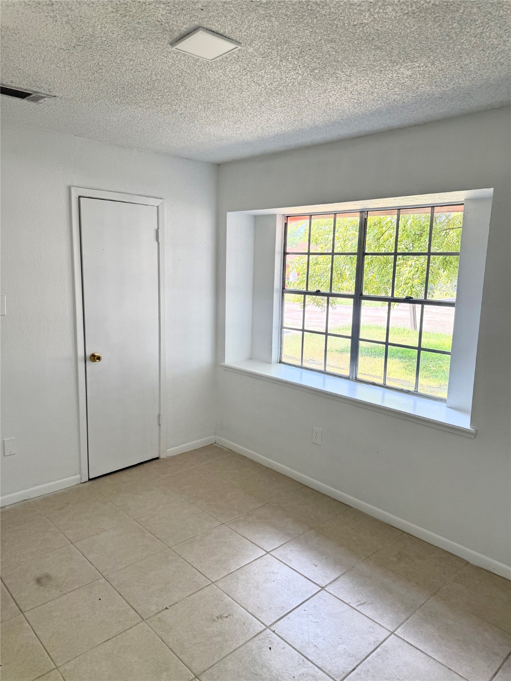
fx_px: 472
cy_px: 340
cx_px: 256
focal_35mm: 24
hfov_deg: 56.8
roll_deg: -0.4
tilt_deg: -7.7
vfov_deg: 71.6
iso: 100
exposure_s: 1/271
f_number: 1.78
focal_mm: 6.76
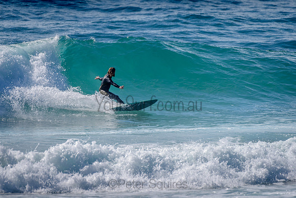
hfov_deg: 3.4
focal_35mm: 613
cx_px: 115
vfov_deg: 2.2
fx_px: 5043
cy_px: 82
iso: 110
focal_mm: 500
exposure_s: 1/2000
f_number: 5.6
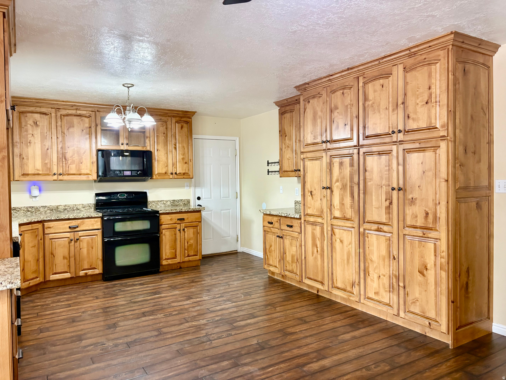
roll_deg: +1.0
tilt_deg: -0.6
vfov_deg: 53.1
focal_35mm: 26
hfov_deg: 67.3
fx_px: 380
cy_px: 190
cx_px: 253
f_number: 1.6
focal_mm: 5.96
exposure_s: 1/60
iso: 250
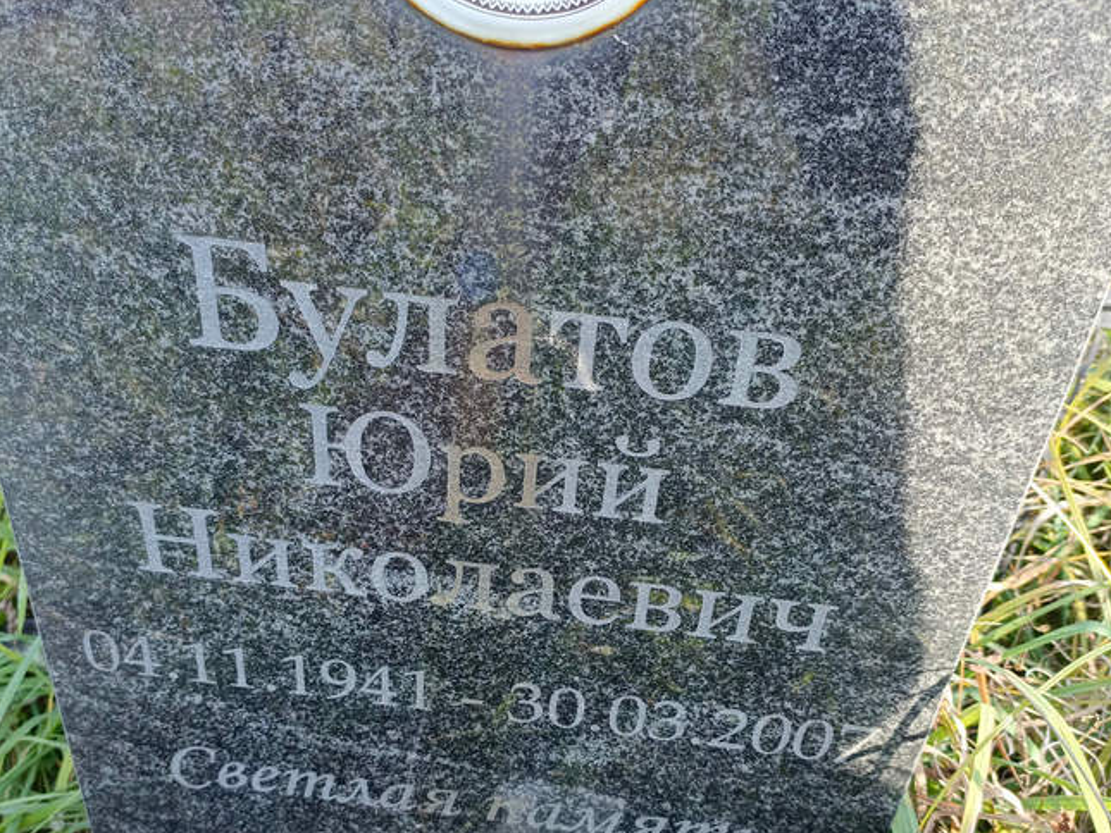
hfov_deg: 58.3
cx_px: 551
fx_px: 995
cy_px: 513
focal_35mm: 31
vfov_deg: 45.1
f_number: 1.69
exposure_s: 1/120
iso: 112
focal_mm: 4.76
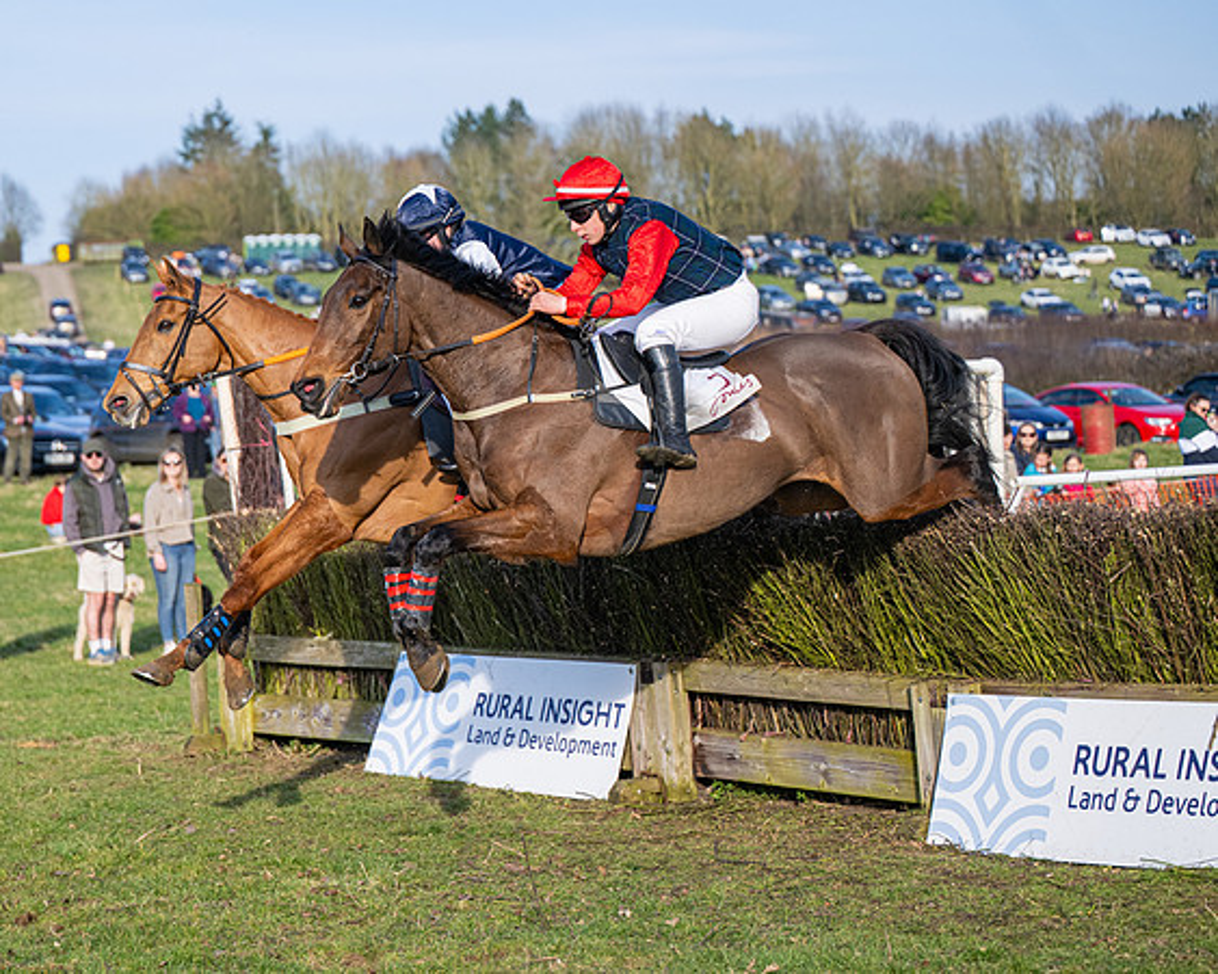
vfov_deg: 16.6
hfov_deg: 20.7
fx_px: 3329
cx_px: 390
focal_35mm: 92
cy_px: 418
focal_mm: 70
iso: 400
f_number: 2.8
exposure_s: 1/5000
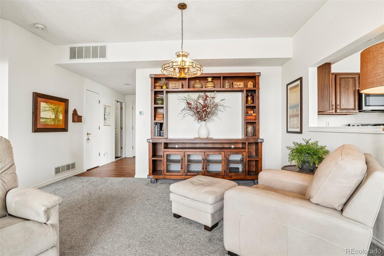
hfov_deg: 95.0
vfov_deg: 72.0
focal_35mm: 16
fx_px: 176
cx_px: 192
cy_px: 128
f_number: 8
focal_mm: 11
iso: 500
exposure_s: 1/30
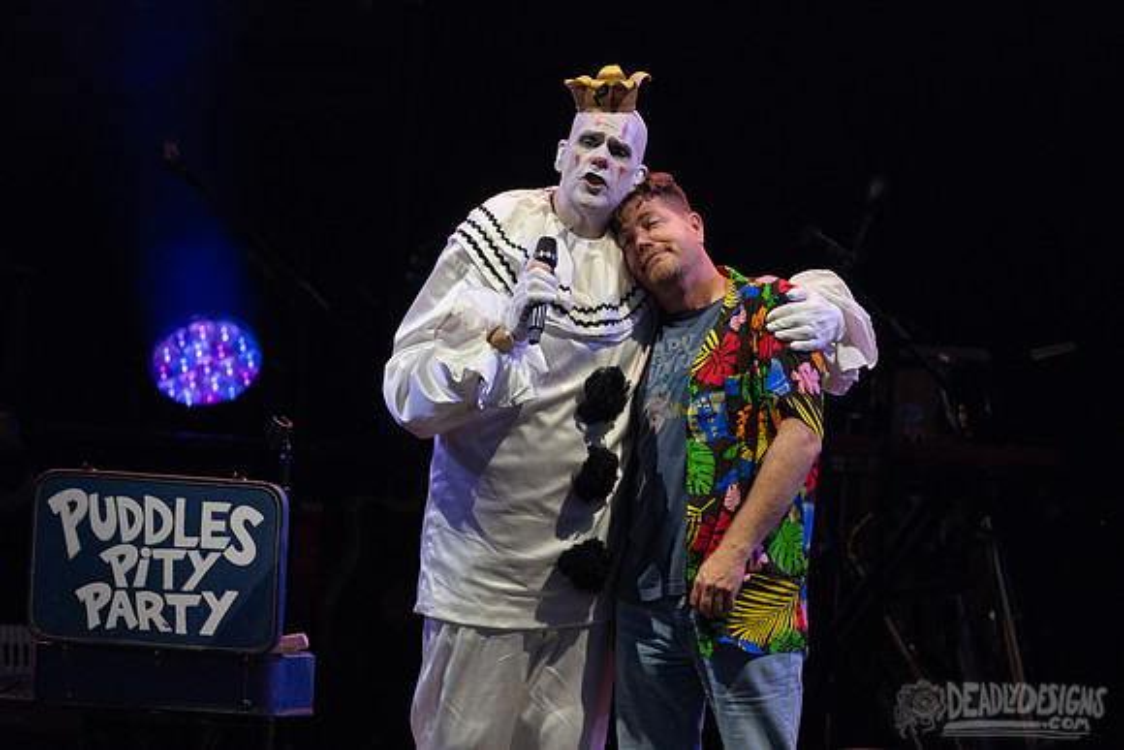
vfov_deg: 2.0
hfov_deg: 3.0
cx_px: 569
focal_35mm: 691
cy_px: 412
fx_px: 21591
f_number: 6.3
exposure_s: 1/500
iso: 1000
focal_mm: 600
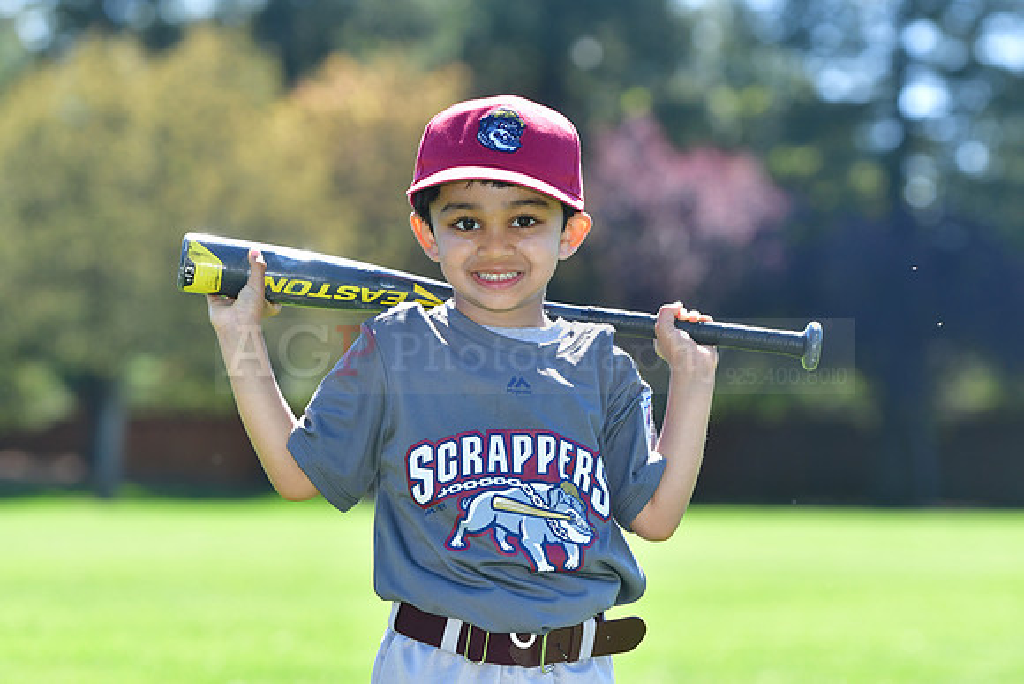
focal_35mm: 180
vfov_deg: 7.6
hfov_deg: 11.4
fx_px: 5121
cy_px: 342
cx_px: 512
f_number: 4.5
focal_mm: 120
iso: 400
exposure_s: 1/1000
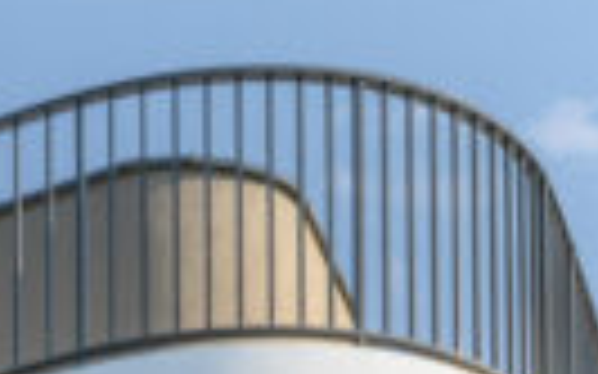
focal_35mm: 188
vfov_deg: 6.2
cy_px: 1255
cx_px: -971
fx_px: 3063
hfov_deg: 9.5
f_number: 13
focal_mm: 24
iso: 100
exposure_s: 1/20
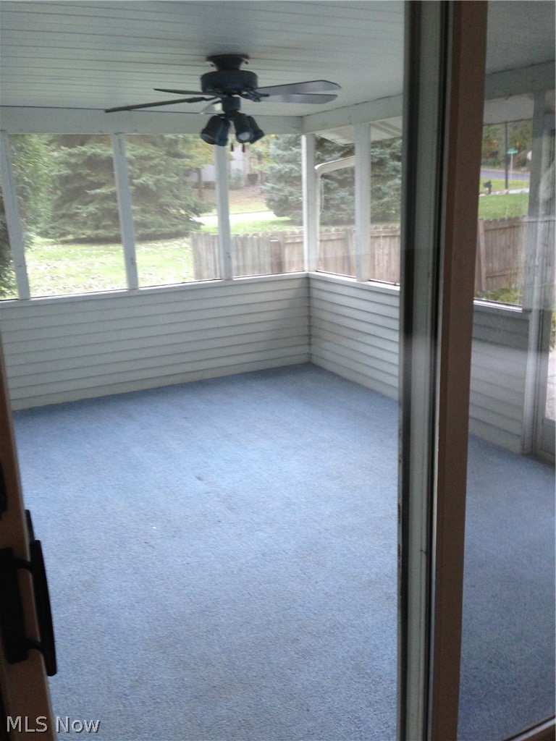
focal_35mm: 33
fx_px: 707
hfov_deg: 42.9
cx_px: 278
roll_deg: +0.0
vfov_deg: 55.4
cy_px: 370
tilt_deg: -13.7
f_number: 2.4
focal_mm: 4.12
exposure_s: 1/20
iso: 100
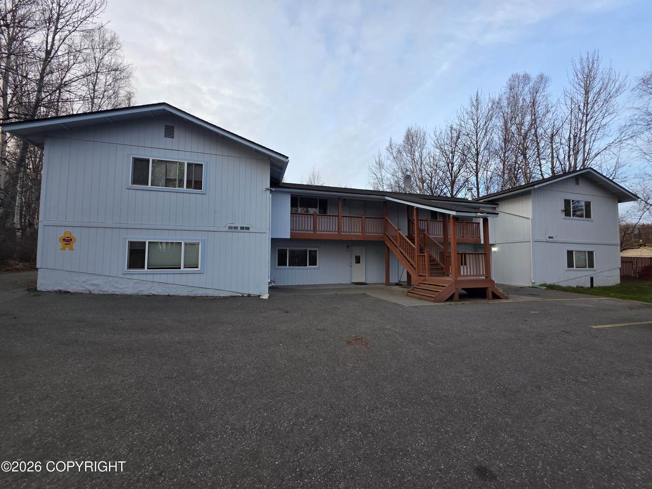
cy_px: 244
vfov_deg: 89.9
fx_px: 245
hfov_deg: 106.2
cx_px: 326
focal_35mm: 13
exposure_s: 1/120
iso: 32
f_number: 1.9
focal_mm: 2.2
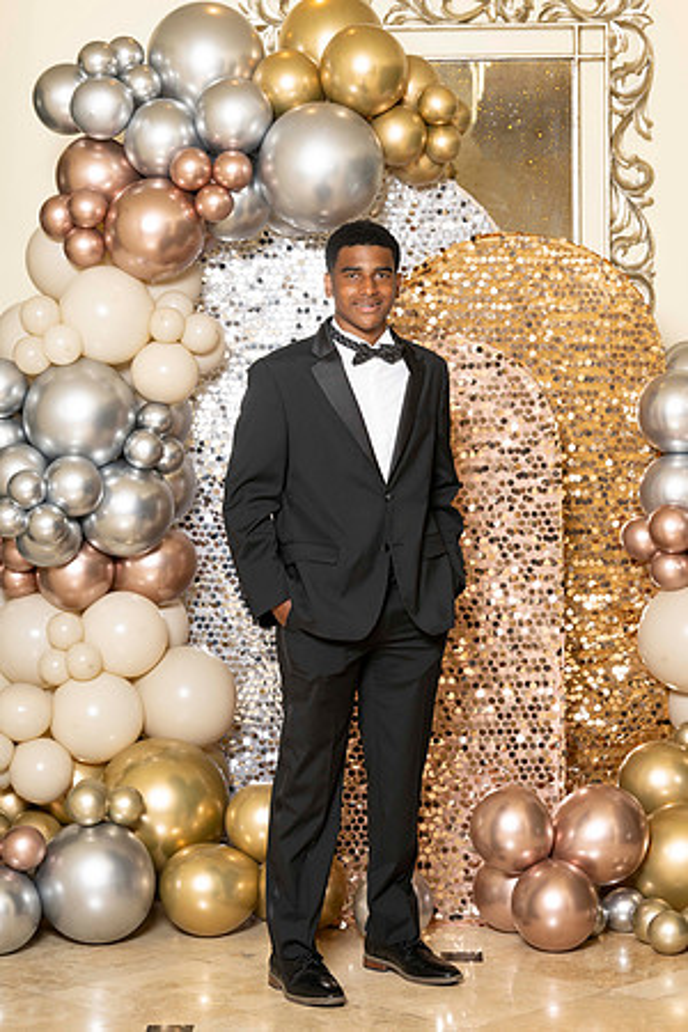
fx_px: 2436
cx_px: 344
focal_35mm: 85
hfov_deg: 16.1
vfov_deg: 23.9
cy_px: 516
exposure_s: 1/200
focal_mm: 85
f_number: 5.6
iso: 250
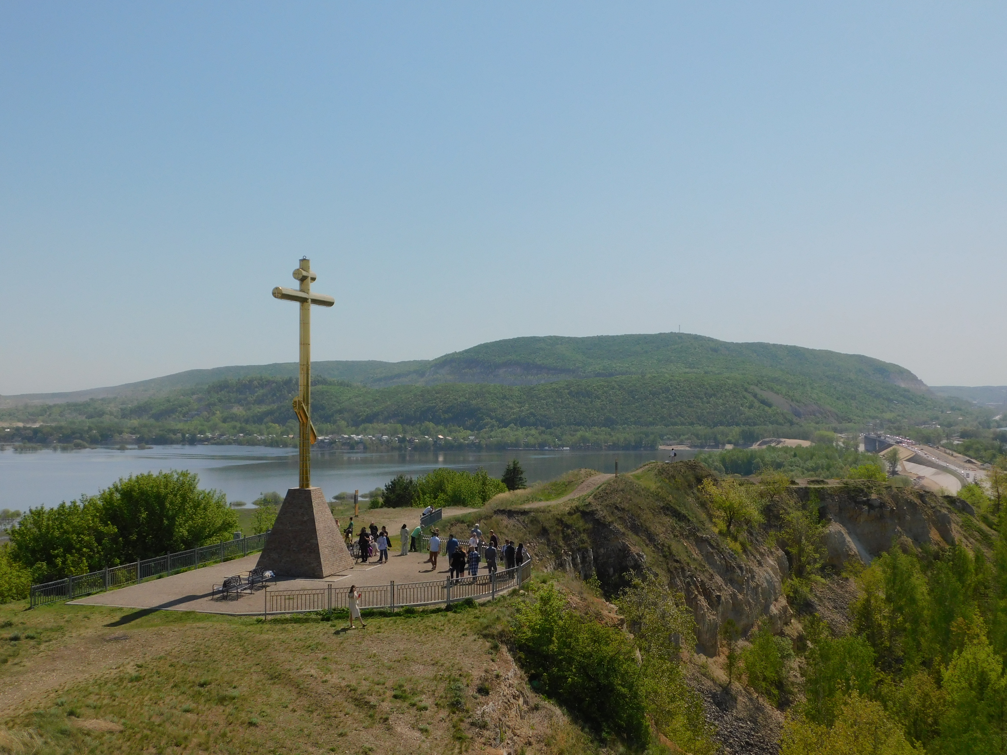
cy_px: 378
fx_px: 1164
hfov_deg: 46.8
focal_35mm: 40
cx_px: 504
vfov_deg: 36.0
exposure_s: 1/640
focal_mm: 7.1
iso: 125
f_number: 7.2
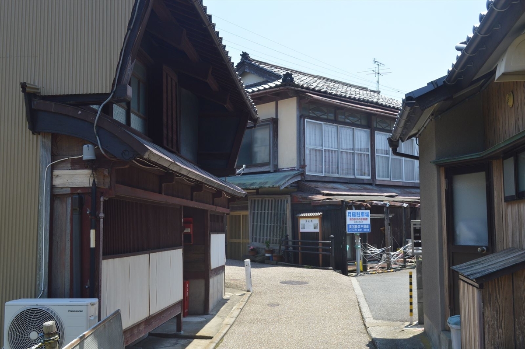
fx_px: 568
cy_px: 174
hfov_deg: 49.6
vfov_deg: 34.2
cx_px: 262
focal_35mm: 39
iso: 400
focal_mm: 26
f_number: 9
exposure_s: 1/320
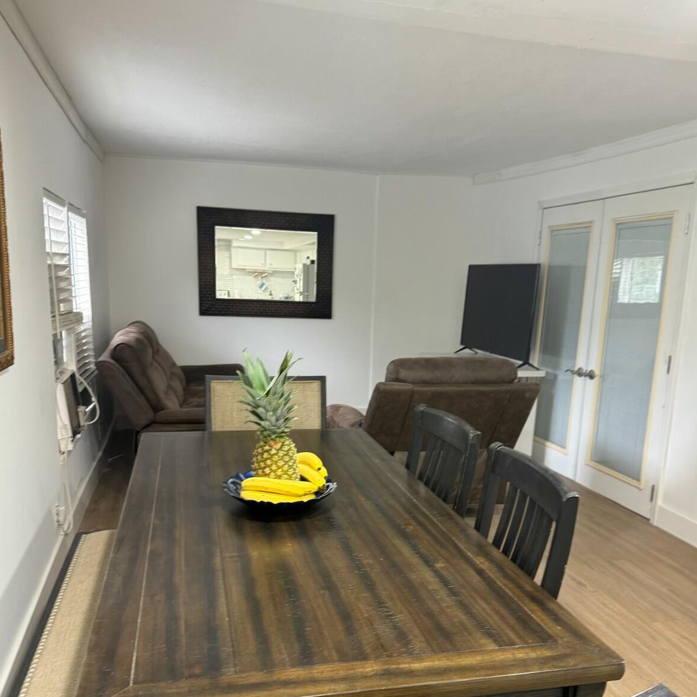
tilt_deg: -12.7
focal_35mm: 29
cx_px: 346
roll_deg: -2.0
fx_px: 661
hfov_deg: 55.6
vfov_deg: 55.1
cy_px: 430
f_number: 1.78
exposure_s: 1/60
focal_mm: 6.76
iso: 200
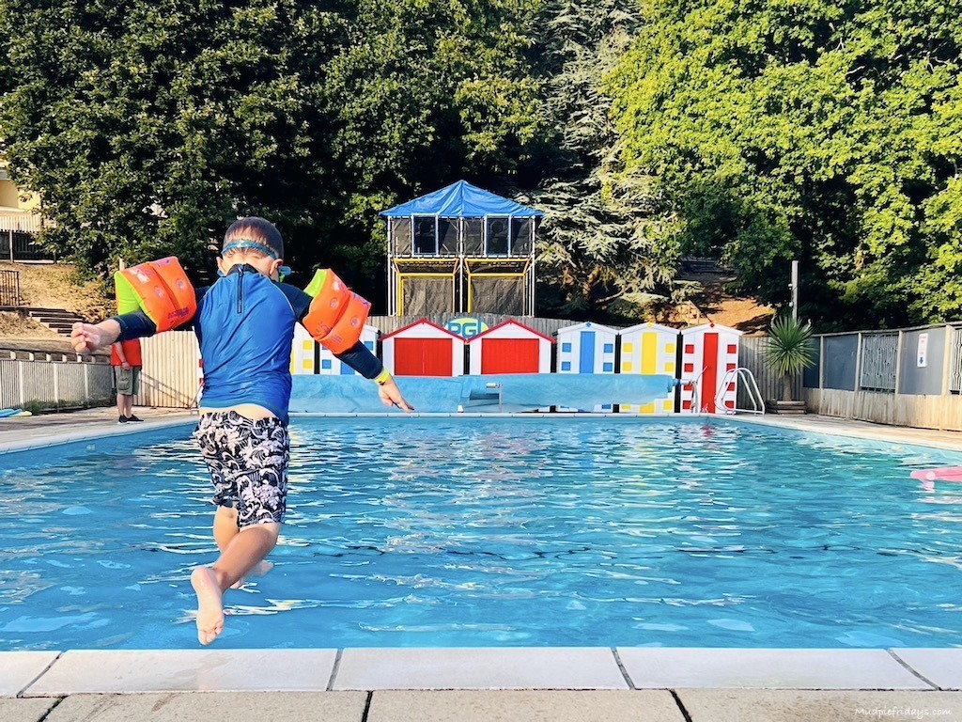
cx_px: 481
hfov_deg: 67.3
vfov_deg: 53.1
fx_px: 723
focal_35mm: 26
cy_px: 361
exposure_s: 1/1280
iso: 50
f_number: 1.5
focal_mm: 5.7
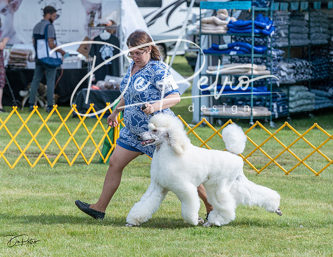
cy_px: 131
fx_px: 2017
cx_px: 192
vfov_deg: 7.3
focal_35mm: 207
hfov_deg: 9.4
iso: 200
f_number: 5.6
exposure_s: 1/1250
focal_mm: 161
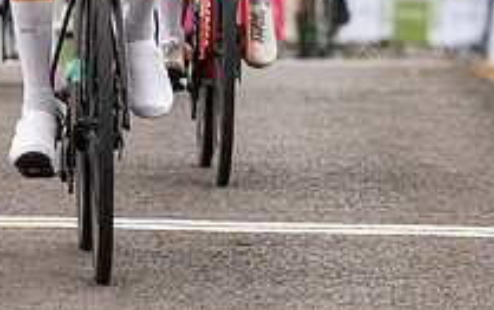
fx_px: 8475
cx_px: 27
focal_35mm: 629
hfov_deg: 3.3
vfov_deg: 2.1
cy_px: -333
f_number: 3.5
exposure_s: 1/1000
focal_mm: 121
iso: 640
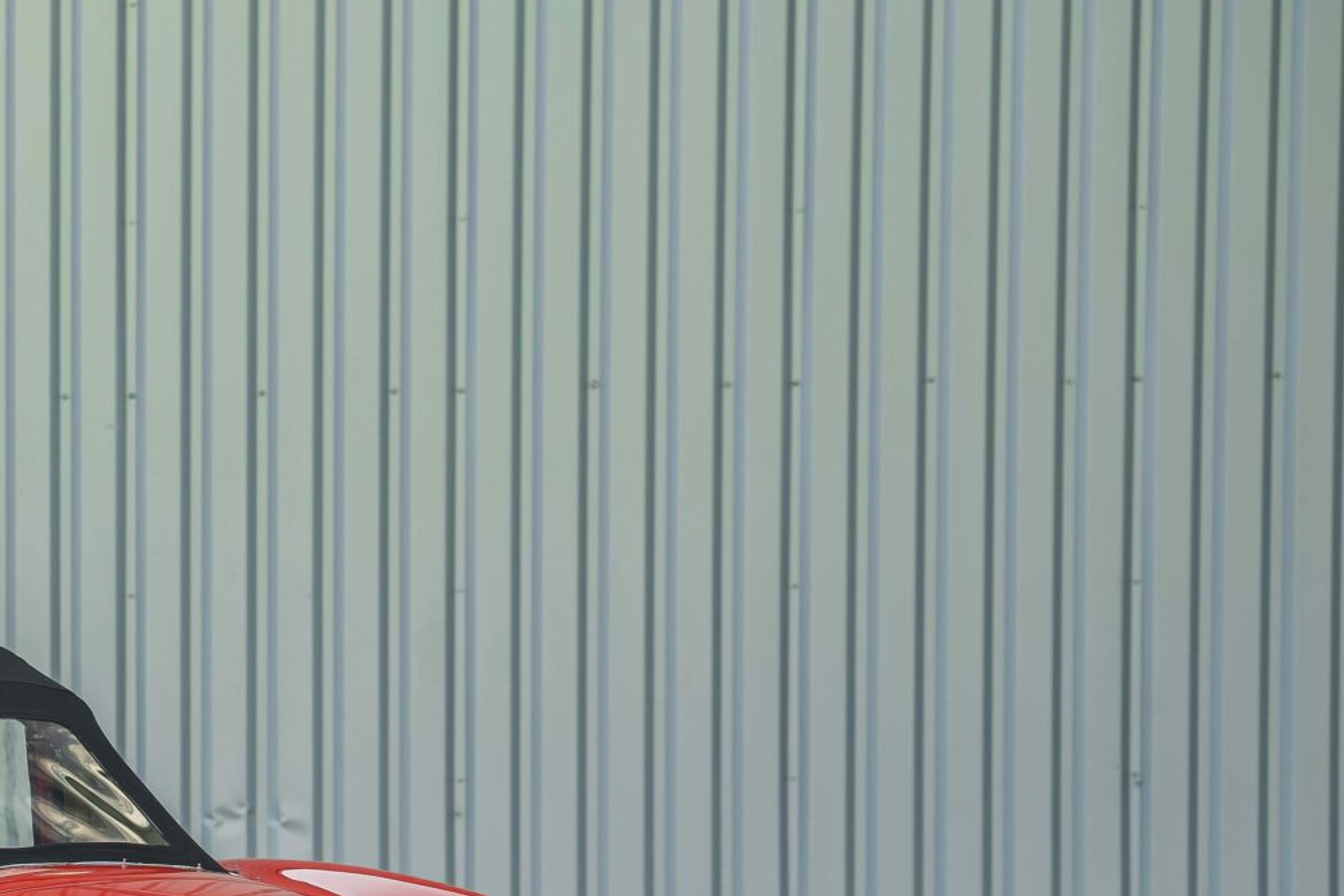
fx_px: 5647
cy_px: 792
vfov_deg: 9.0
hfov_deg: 13.2
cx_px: -259
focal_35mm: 151
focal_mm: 59.1
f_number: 3.5
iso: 160
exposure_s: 1/200
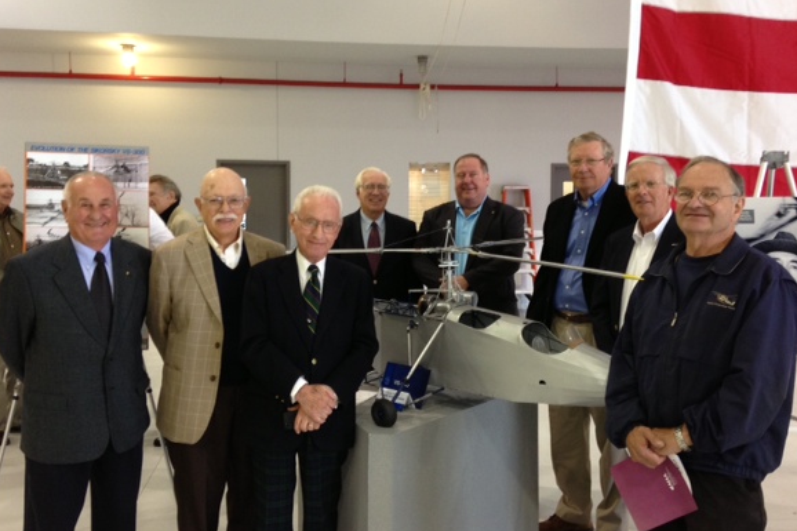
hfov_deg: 50.7
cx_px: 407
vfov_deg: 35.0
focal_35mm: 38
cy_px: 240
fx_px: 841
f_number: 2.4
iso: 100
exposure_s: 1/20
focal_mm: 4.13
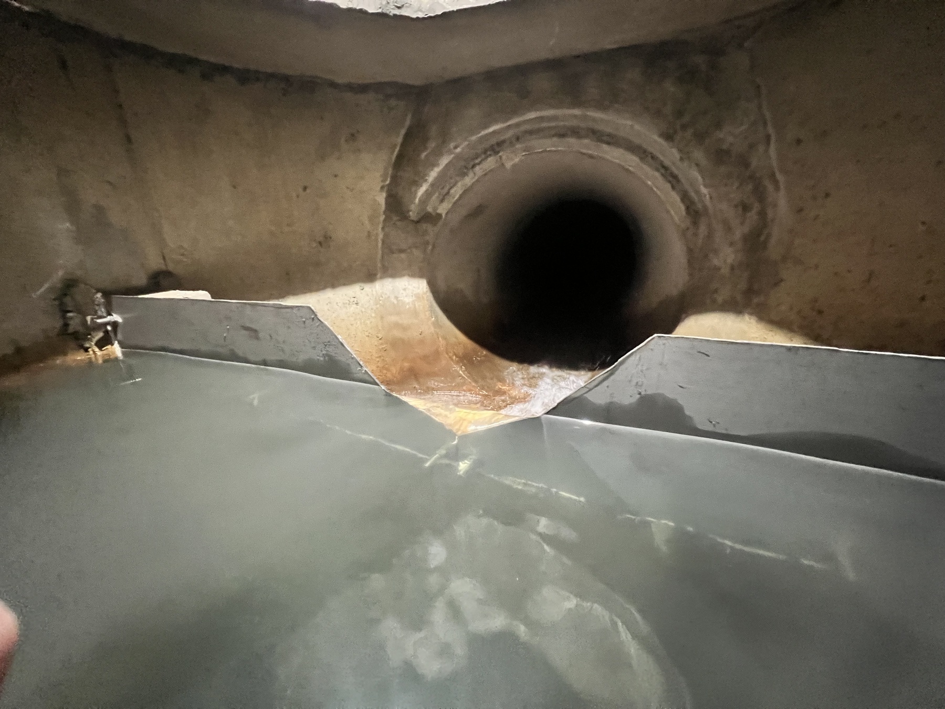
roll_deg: +2.9
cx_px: 472
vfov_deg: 89.9
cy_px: 354
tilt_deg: -18.4
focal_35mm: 13
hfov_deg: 106.2
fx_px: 355
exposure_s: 1/30
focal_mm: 1.57
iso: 1000
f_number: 1.8
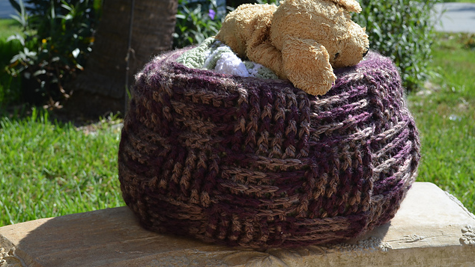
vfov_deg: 21.1
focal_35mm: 57
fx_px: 718
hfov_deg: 36.6
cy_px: 117
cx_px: 238
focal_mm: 36
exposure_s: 1/250
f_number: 8
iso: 200
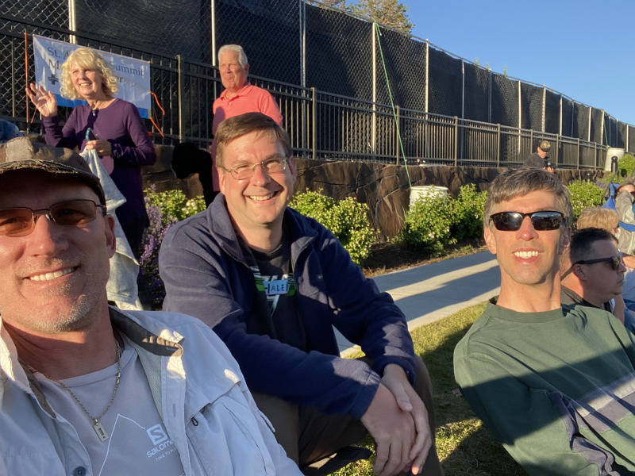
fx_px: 550
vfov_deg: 46.8
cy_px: 238
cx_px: 318
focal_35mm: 30
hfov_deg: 60.0
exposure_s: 1/413
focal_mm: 2.71
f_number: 2.2
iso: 25
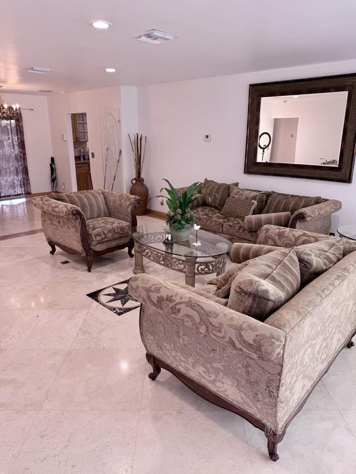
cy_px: 237
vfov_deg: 71.6
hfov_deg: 56.8
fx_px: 329
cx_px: 178
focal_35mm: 24
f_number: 1.78
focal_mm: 6.76
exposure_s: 1/120
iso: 64
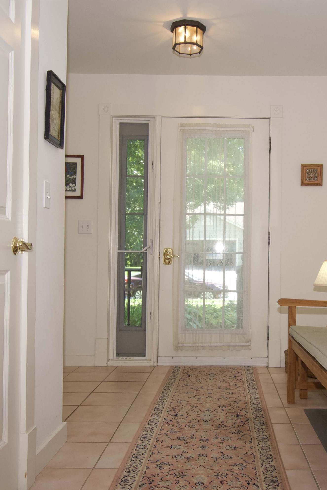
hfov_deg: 35.5
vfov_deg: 51.9
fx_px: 504
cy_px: 251
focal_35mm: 37
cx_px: 225
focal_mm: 16
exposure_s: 1/160
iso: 800
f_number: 5.3
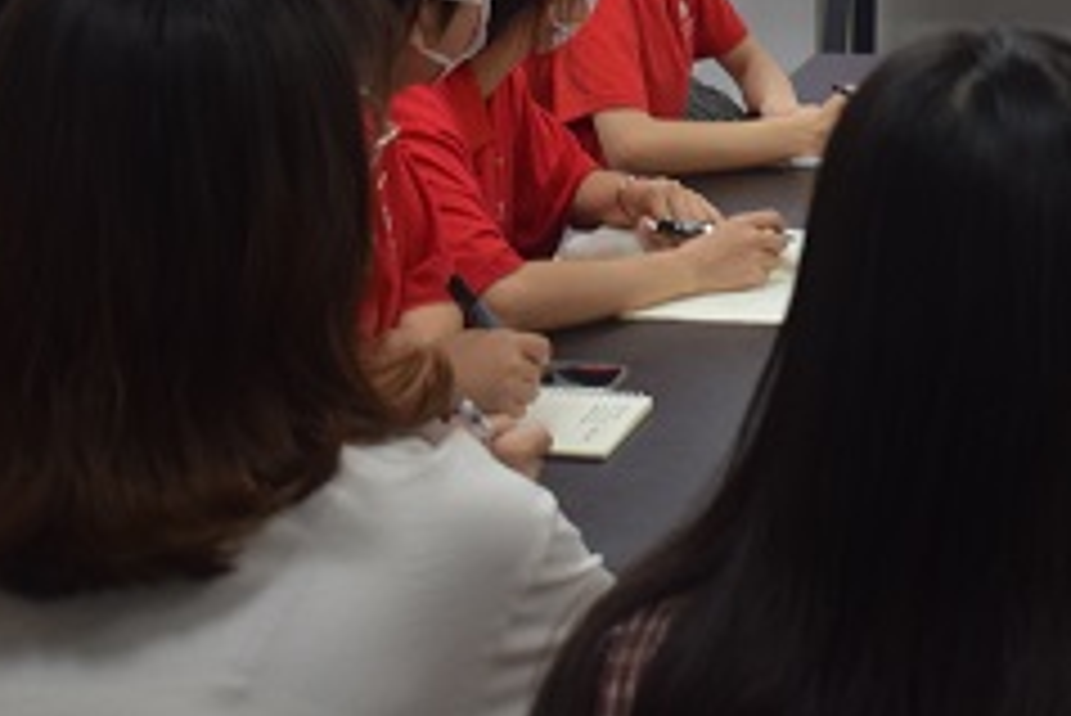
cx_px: 1094
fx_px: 2887
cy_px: -162
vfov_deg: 13.7
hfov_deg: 20.3
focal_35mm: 97
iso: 640
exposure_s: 1/60
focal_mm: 22
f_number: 4
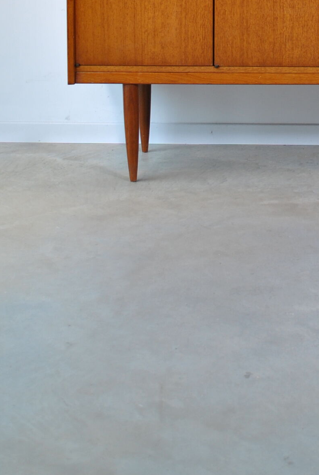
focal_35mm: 74
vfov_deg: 25.5
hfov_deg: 18.2
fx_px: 979
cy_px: -35
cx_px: 296
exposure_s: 1/50
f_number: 4.5
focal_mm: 20
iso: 200
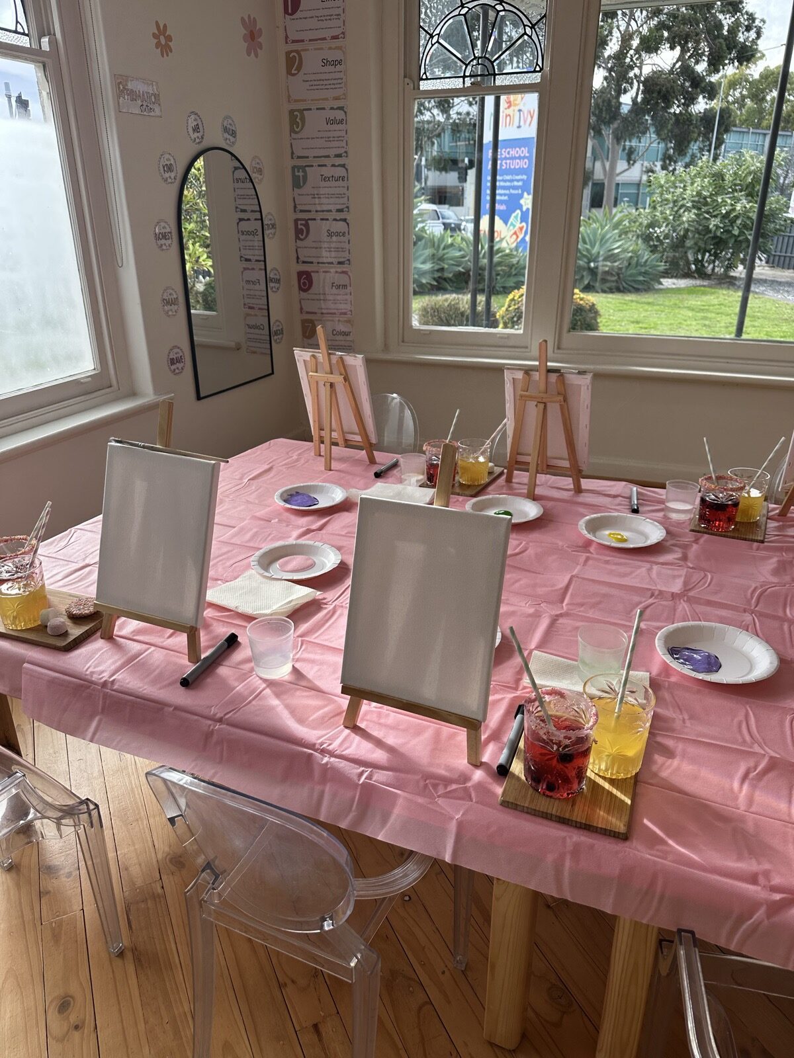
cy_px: 529
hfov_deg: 56.8
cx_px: 397
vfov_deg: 71.6
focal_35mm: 24
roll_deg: -0.7
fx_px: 734
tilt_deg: -22.8
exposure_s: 1/714
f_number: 1.78
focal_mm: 6.86
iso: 80
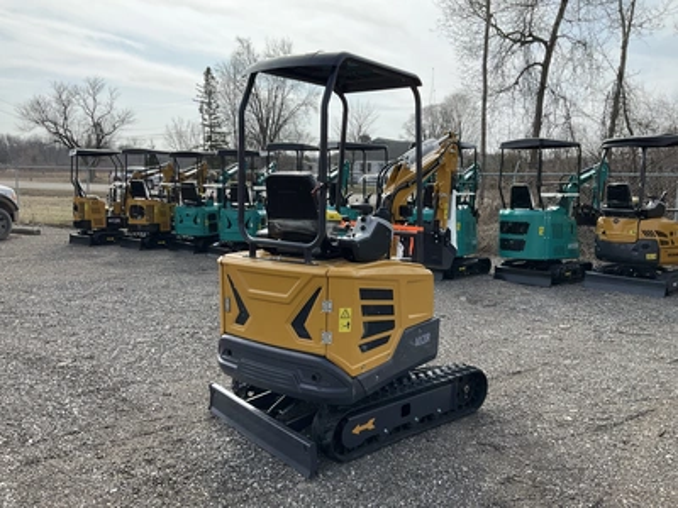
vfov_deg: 48.2
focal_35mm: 29
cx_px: 339
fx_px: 568
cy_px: 254
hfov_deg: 61.7
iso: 25
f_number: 1.8
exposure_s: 1/1984
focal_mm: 3
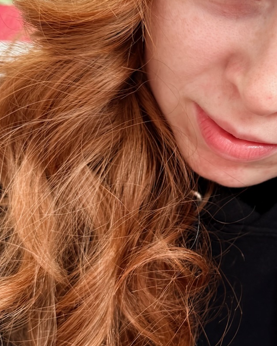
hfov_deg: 24.1
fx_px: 615
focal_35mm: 60
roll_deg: -1.0
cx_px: 288
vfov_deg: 31.3
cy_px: 131
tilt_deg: +11.0
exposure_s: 1/121
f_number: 1.78
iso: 160
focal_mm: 6.76
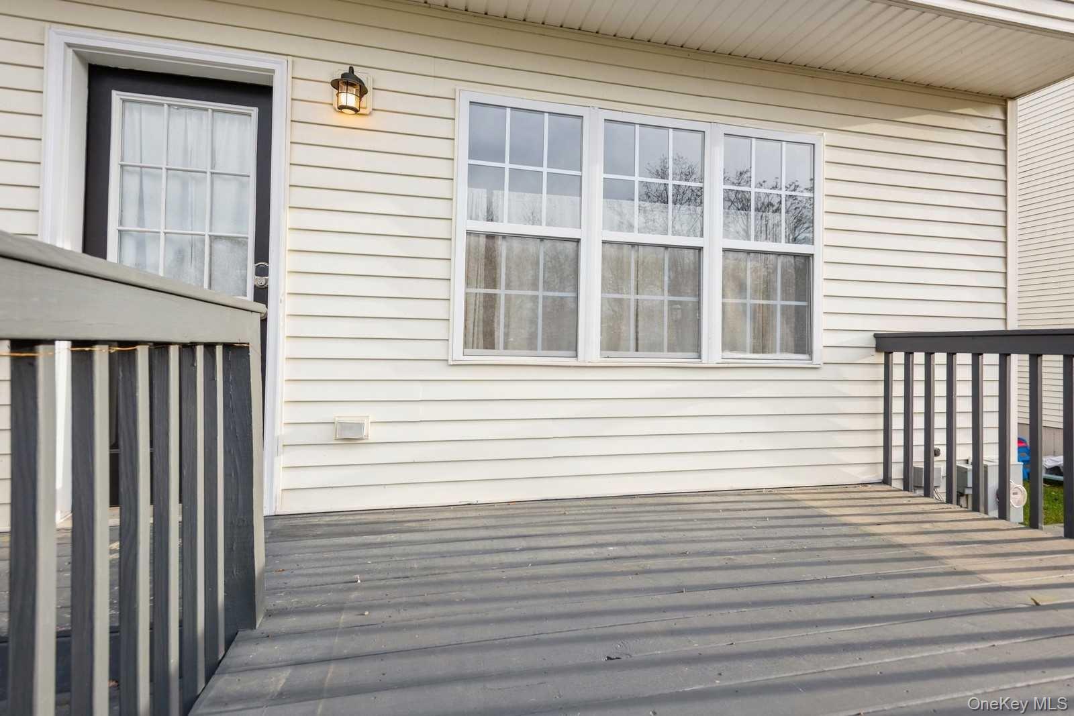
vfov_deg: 70.5
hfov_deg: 93.3
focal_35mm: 17
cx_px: 537
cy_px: 358
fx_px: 507
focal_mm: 17
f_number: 8
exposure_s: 1/100
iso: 200
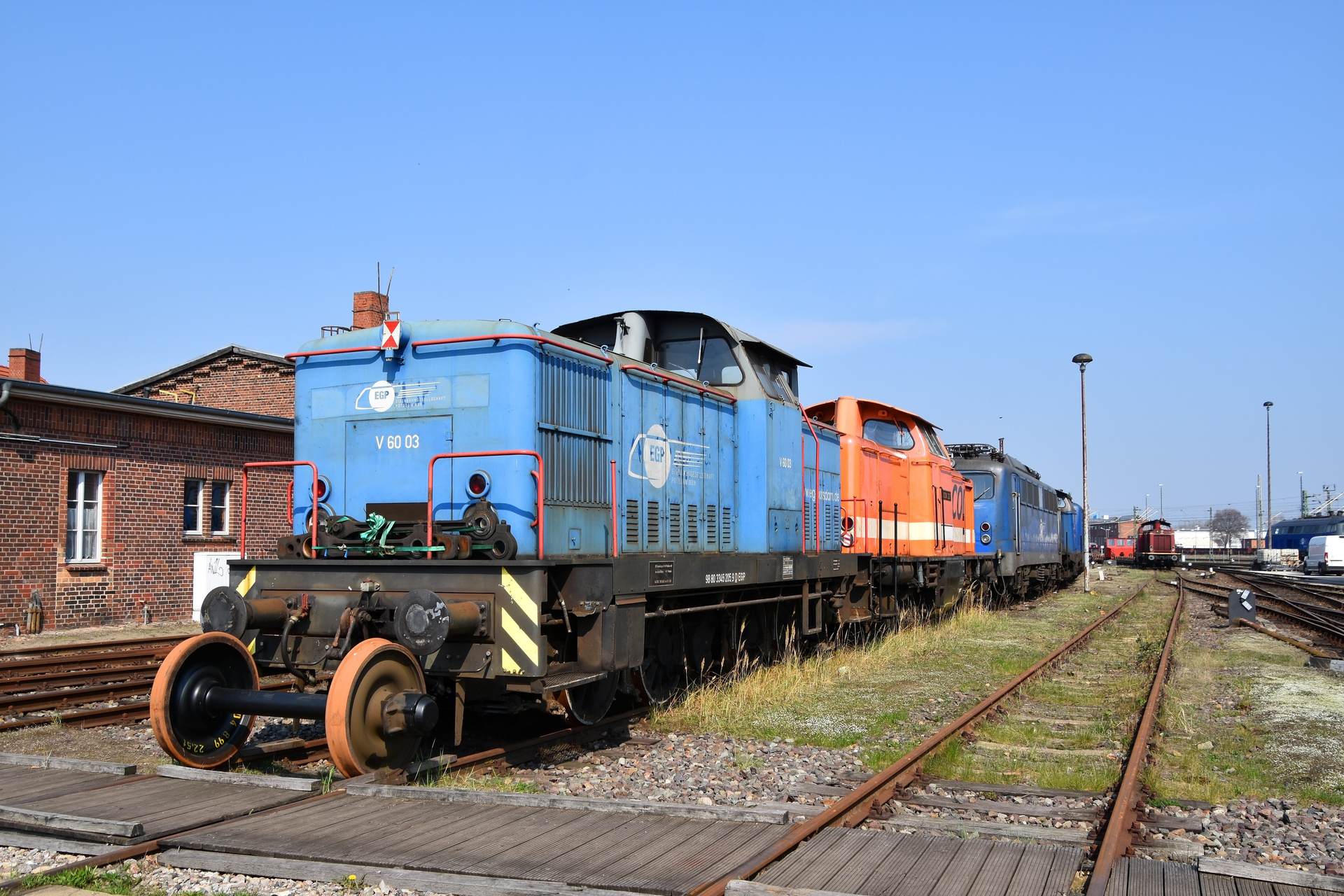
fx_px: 1176
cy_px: 448
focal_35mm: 32
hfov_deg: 59.5
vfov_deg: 41.7
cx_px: 672
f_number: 8
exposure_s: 1/500
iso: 220
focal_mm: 21
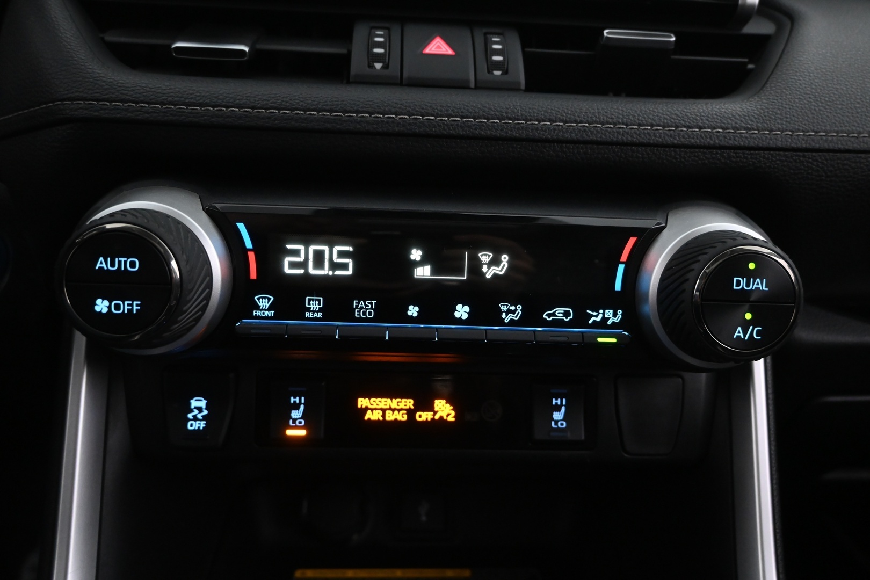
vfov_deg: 45.7
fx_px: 689
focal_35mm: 28
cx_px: 435
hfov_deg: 64.6
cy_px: 290
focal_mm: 19
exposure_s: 1/50
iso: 3200
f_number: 3.8
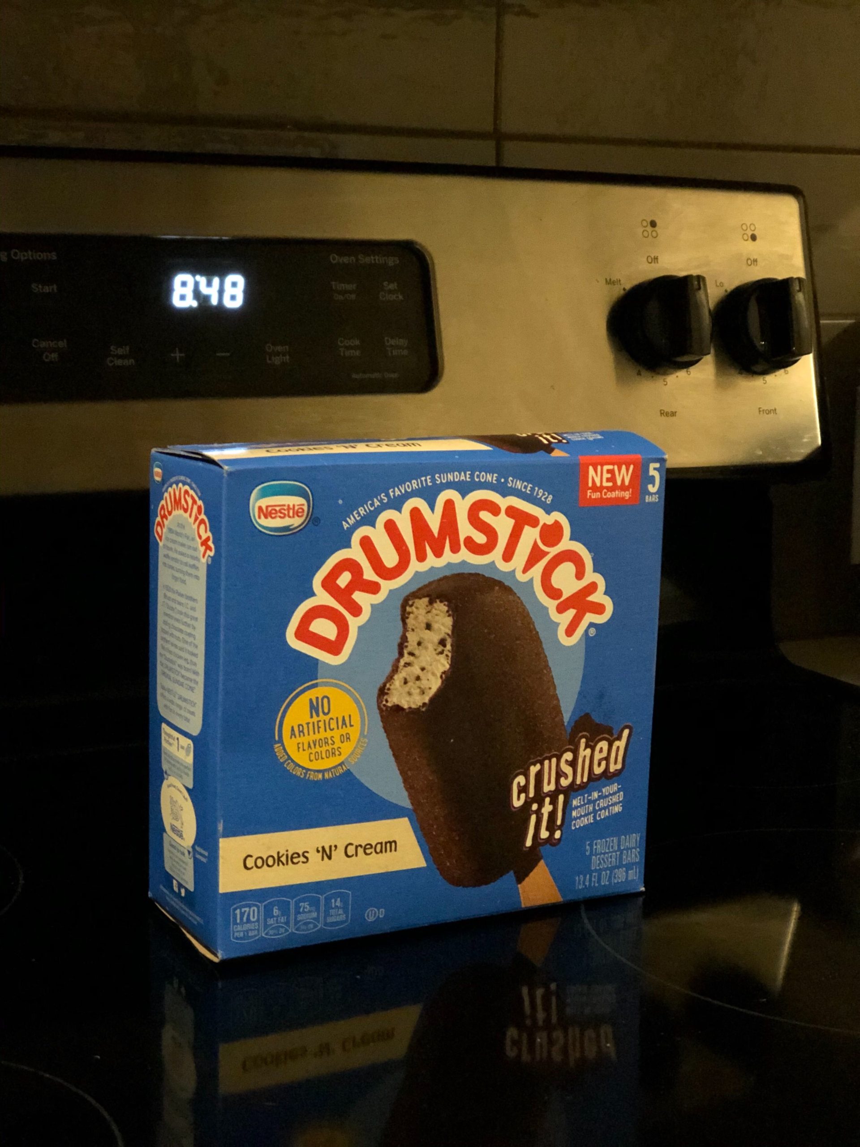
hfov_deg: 25.7
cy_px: 574
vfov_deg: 33.8
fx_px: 1888
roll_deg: -1.3
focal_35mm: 57
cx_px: 430
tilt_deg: -10.8
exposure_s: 1/30
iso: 1250
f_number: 2.8
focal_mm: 6.6
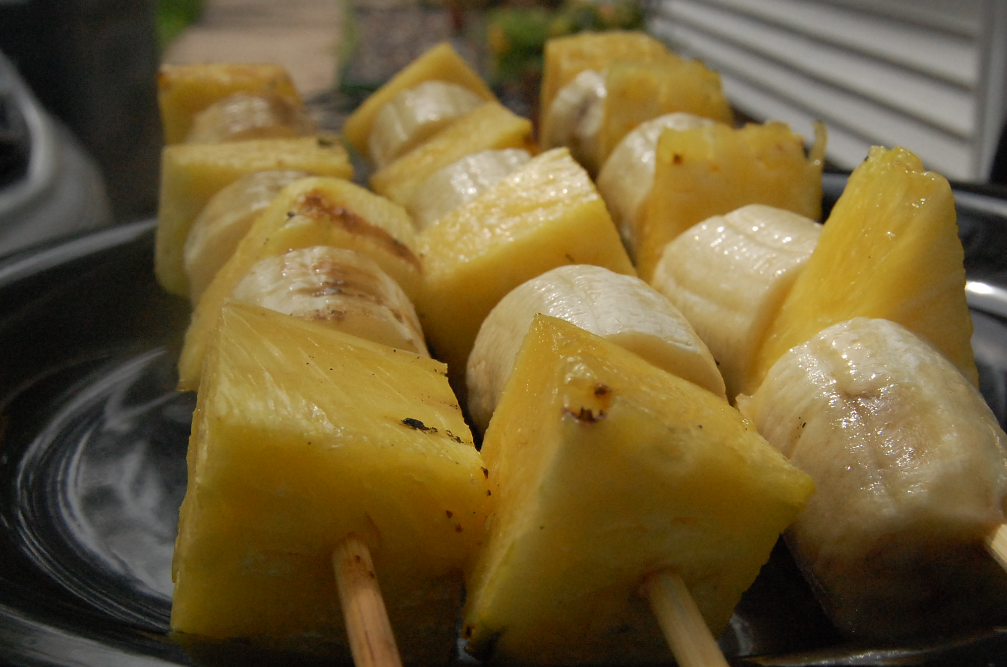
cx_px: 555
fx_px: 1468
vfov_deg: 25.6
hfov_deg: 37.8
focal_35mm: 53
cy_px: 353
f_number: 14
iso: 1600
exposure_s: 1/1600
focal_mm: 31
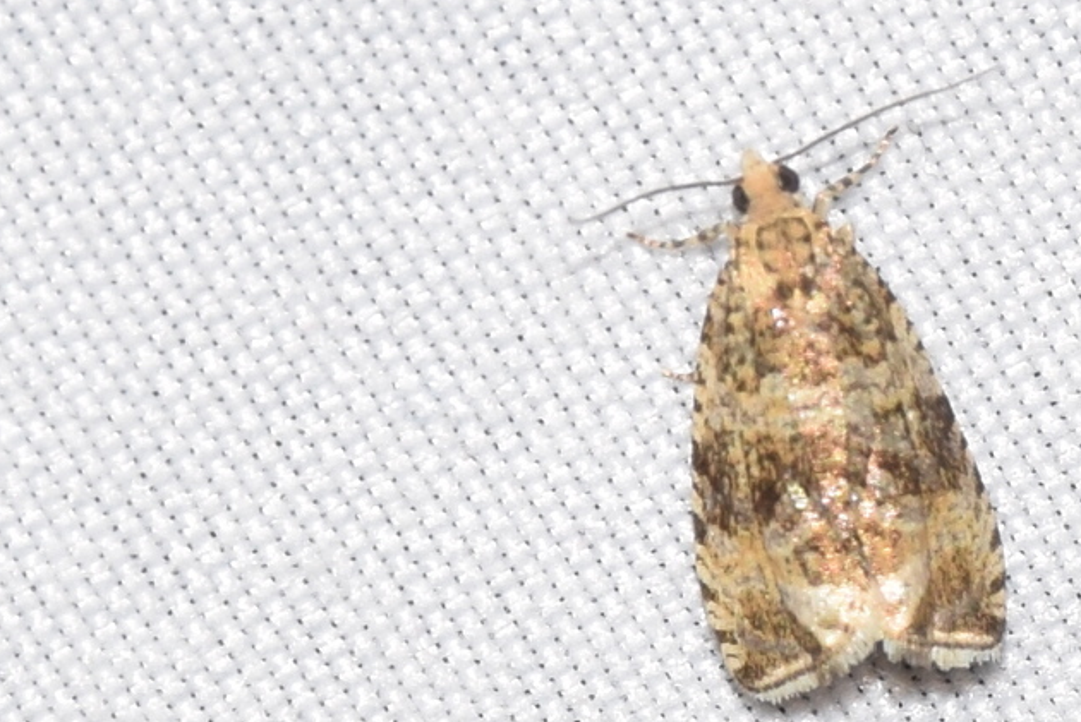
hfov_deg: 6.4
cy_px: 477
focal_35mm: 319
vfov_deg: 4.3
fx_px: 9585
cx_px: 812
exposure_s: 1/160
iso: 100
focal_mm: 140
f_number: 13
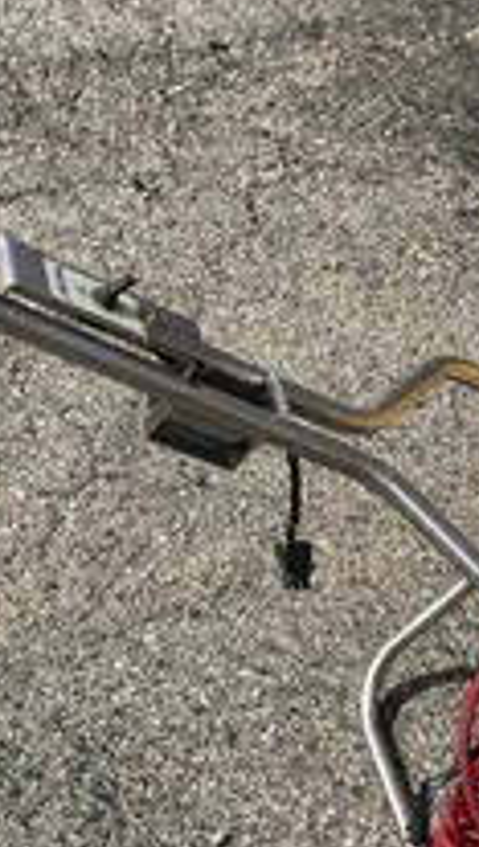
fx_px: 1372
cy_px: 483
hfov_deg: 19.6
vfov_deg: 34.3
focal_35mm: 61
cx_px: 106
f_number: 1.8
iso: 25
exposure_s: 1/2141
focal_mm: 3
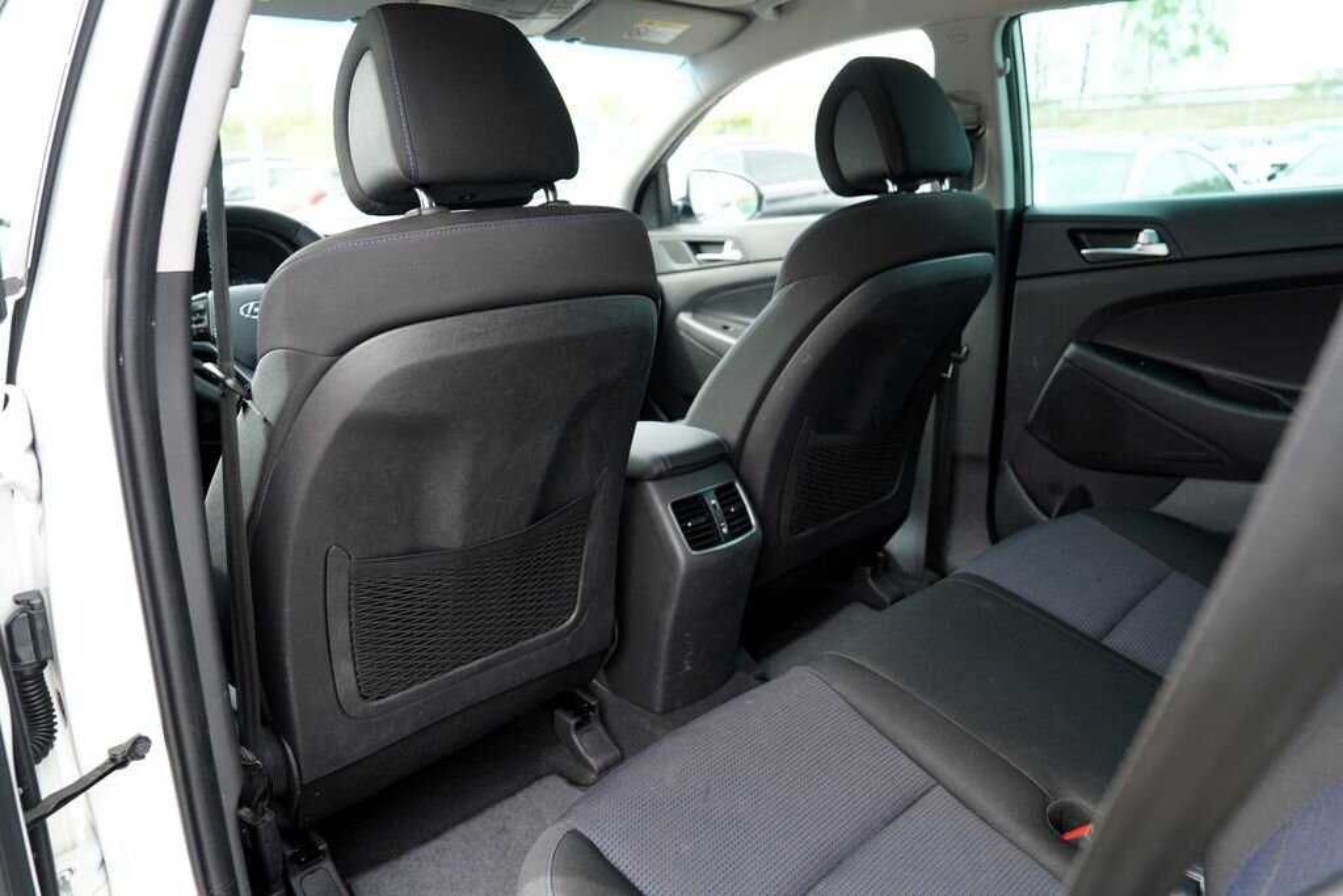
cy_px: 448
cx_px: 672
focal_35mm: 24
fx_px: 895
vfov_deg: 53.1
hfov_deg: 73.7
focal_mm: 24
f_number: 4
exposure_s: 1/60
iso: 100
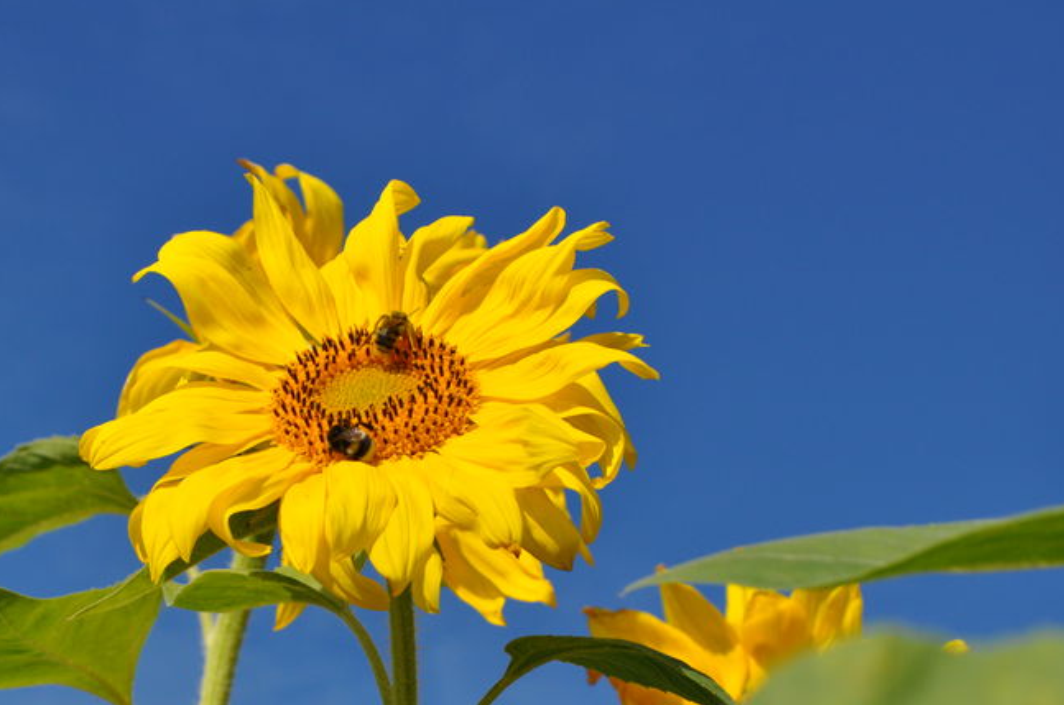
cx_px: 391
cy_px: 433
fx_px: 3384
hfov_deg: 17.8
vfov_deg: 11.9
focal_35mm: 115
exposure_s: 1/2000
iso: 400
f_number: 8
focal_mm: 55
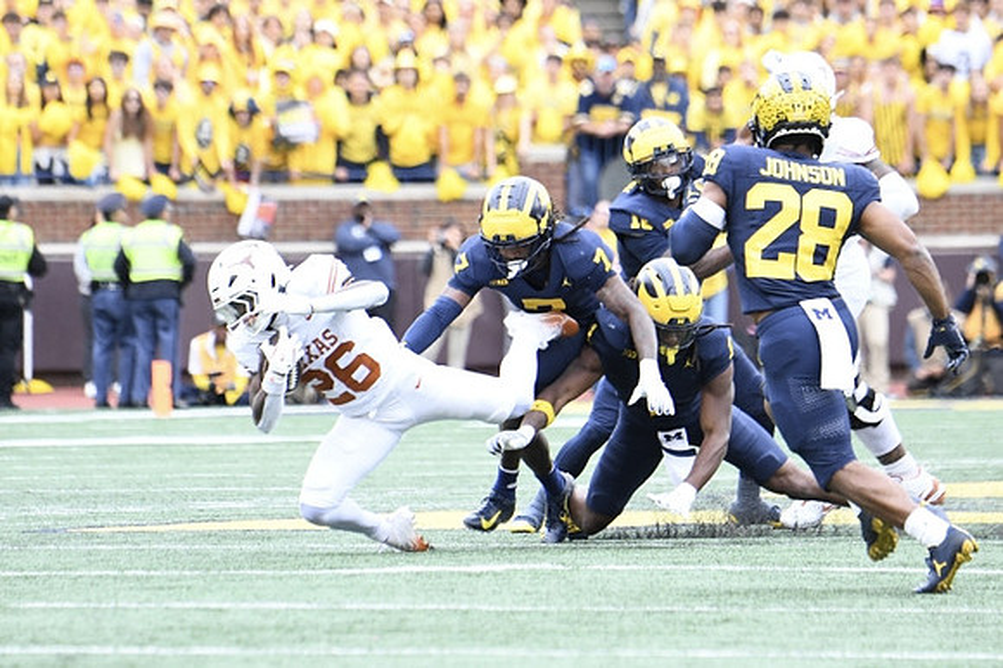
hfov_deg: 4.2
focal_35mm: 495
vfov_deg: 2.8
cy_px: 334
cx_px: 502
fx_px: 13783
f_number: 5.6
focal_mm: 330
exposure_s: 1/1250
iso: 2000
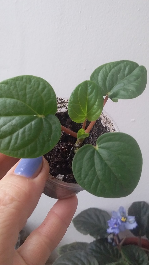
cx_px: 82
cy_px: 133
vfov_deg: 58.0
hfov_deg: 34.6
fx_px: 239
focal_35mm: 34
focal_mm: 3.3
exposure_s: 1/50
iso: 64
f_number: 2.2
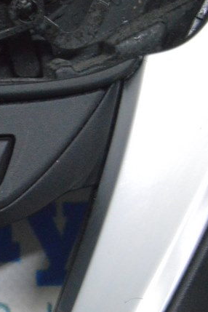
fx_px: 1551
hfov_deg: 7.6
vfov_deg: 11.5
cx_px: -89
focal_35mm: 179
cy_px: 133
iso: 6400
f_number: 20
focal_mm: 50
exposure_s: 1/15
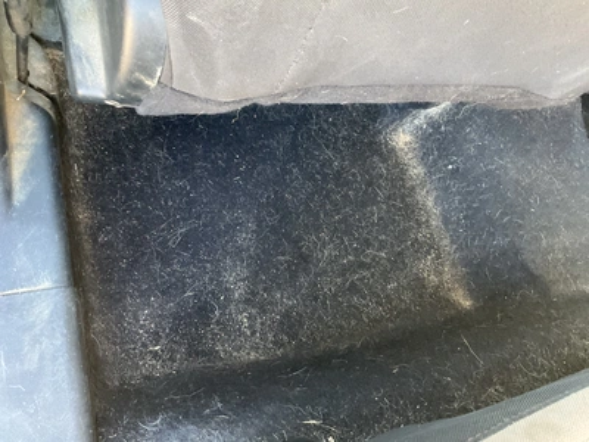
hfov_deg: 61.7
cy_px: 221
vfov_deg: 48.2
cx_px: 294
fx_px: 493
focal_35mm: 29
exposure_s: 1/39
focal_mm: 3
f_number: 1.8
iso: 320
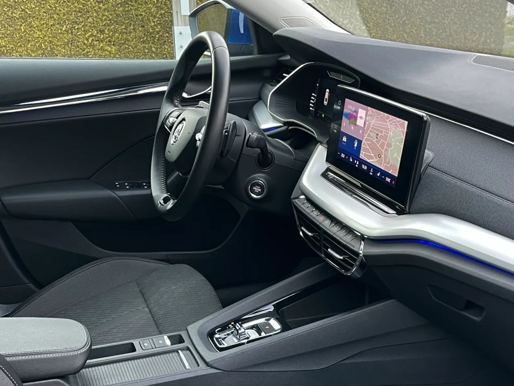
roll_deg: +0.3
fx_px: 743
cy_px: 354
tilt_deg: -28.8
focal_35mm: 50
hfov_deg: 38.1
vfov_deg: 27.9
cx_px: 284
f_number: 1.6
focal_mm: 4.2
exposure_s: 1/60
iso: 125
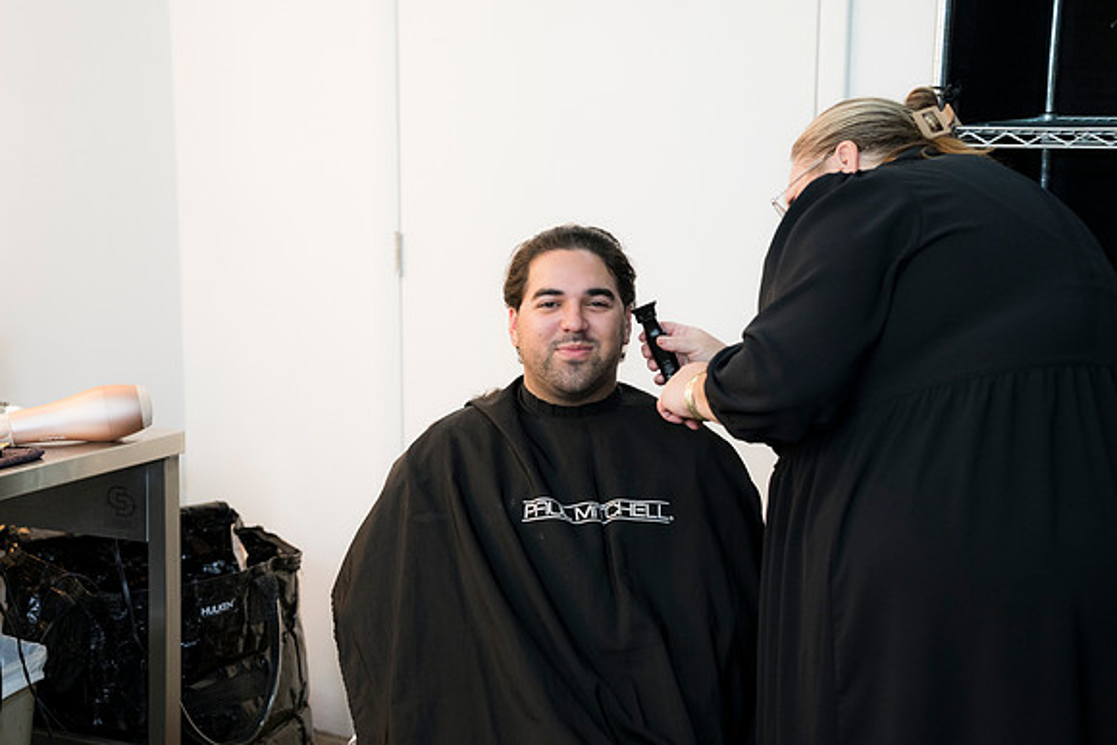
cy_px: 372
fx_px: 1862
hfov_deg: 33.4
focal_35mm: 60
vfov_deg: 22.6
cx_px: 558
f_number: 3.5
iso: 800
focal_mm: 60
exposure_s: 1/100
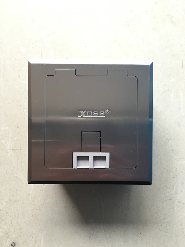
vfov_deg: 61.7
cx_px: 92
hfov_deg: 48.2
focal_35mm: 29
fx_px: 207
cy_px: 124
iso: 50
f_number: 2.2
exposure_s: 1/33
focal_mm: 4.15
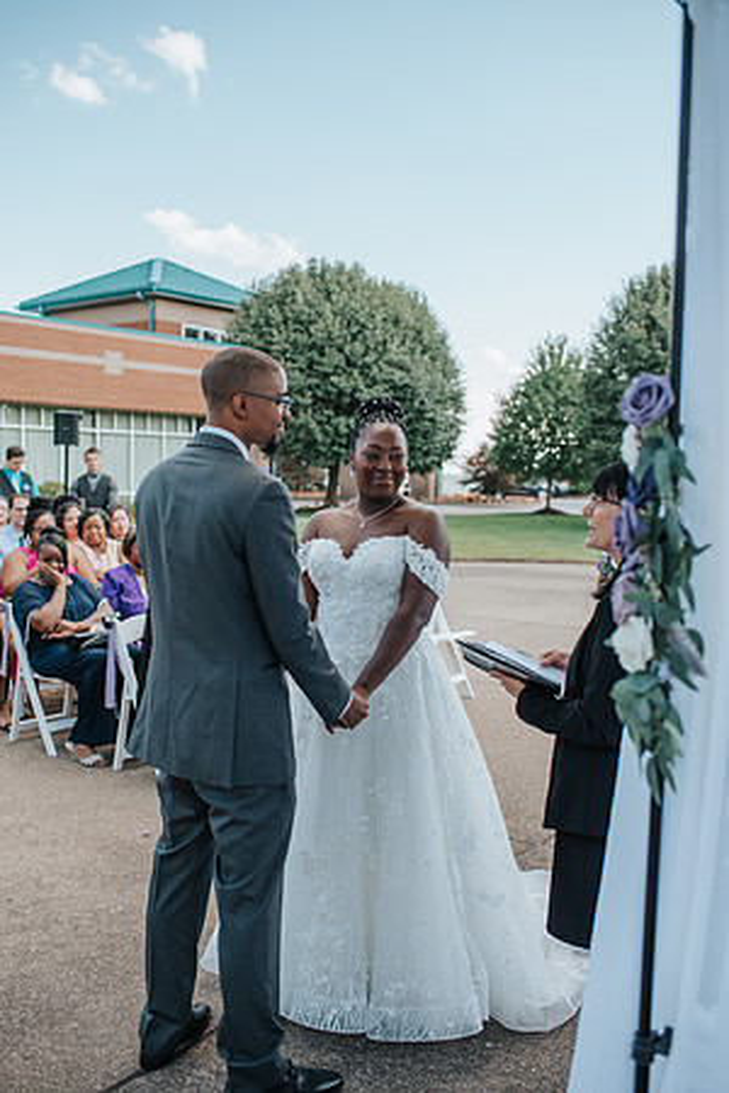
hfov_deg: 37.9
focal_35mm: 35
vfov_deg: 54.4
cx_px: 364
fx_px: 1063
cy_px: 546
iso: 280
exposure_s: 1/1250
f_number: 3.2
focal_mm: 35
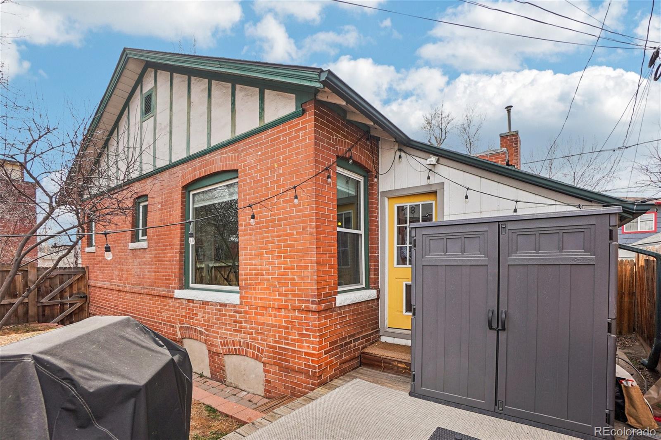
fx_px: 275
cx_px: 330
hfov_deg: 100.4
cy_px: 220
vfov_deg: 77.3
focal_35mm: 15
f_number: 8
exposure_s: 1/160
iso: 100
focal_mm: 10
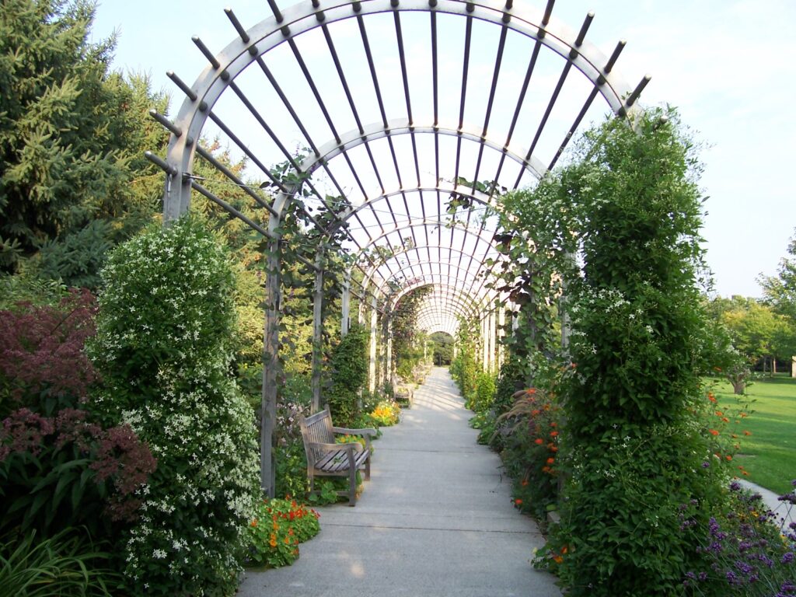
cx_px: 398
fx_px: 782
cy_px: 298
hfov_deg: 54.0
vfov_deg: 41.8
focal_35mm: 34
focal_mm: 5.6
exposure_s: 1/350
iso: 80
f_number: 2.7
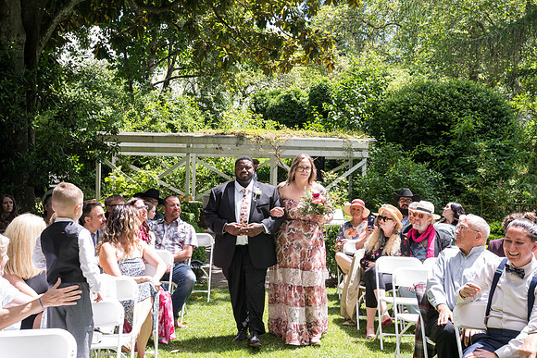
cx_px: 268
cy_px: 179
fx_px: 716
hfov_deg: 41.1
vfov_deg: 28.1
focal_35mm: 48
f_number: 7.1
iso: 640
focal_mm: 48
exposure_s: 1/400
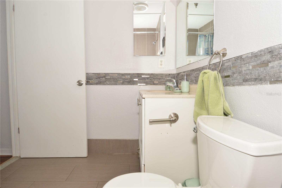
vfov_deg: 67.3
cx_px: 141
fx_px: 141
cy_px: 94
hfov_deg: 90.1
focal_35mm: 18
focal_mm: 12
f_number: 10
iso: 400
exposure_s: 1/100
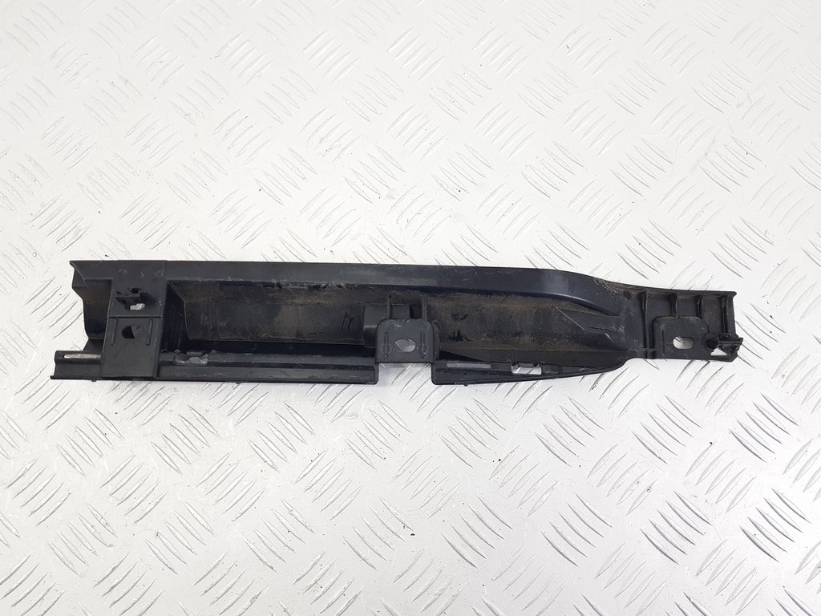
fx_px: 617
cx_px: 410
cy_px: 308
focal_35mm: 26
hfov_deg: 67.3
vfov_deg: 53.1
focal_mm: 4.2
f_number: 1.7
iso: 80
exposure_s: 1/100
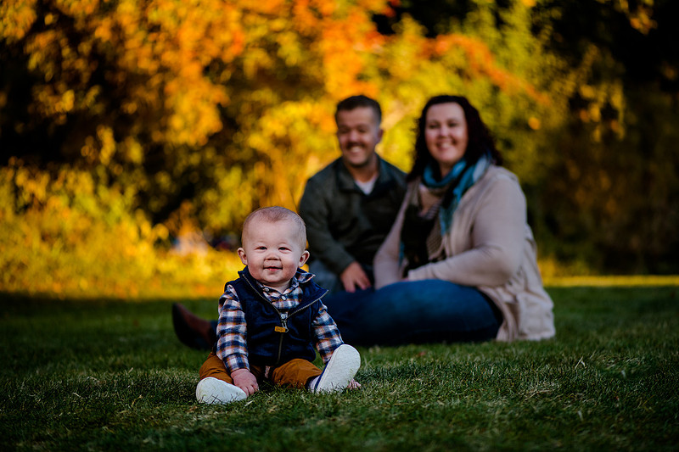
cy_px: 216
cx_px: 354
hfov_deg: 18.5
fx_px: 2085
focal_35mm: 111
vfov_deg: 12.4
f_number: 3.2
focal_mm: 105
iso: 160
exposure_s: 1/500
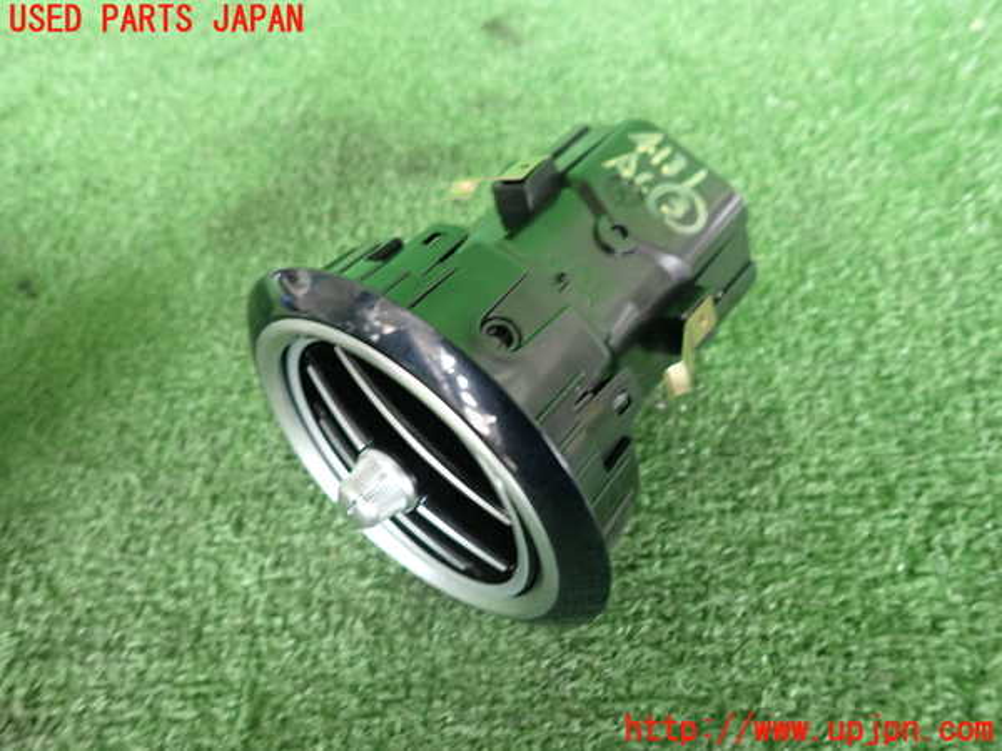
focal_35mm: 25
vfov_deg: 54.9
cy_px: 376
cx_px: 501
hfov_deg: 69.4
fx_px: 724
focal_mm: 4.5
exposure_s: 1/30
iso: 250
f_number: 2
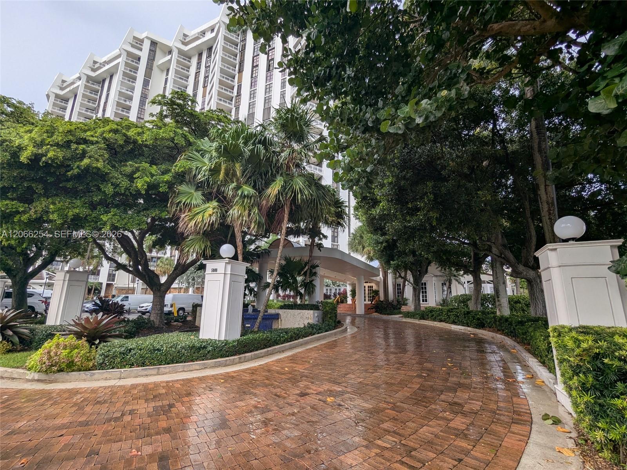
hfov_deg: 94.5
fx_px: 290
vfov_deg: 78.1
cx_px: 314
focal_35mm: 16
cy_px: 235
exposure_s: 1/463
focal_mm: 2.35
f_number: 2.2
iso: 52
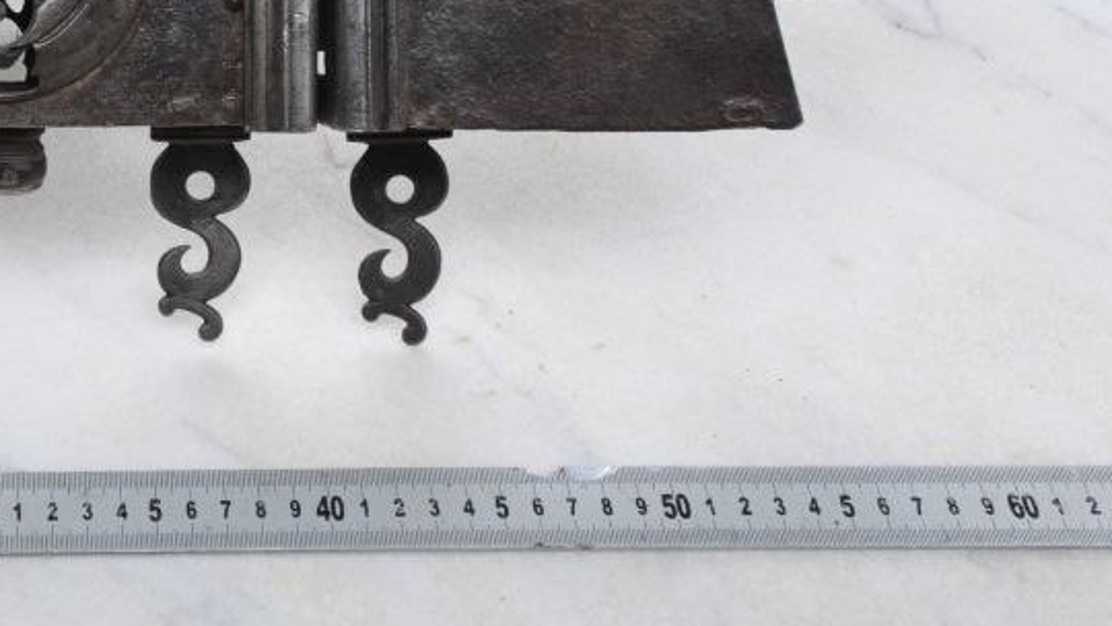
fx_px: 2571
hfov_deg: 23.5
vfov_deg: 13.6
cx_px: 25
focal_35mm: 87
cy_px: -65
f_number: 10
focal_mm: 25
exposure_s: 1/100
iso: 800
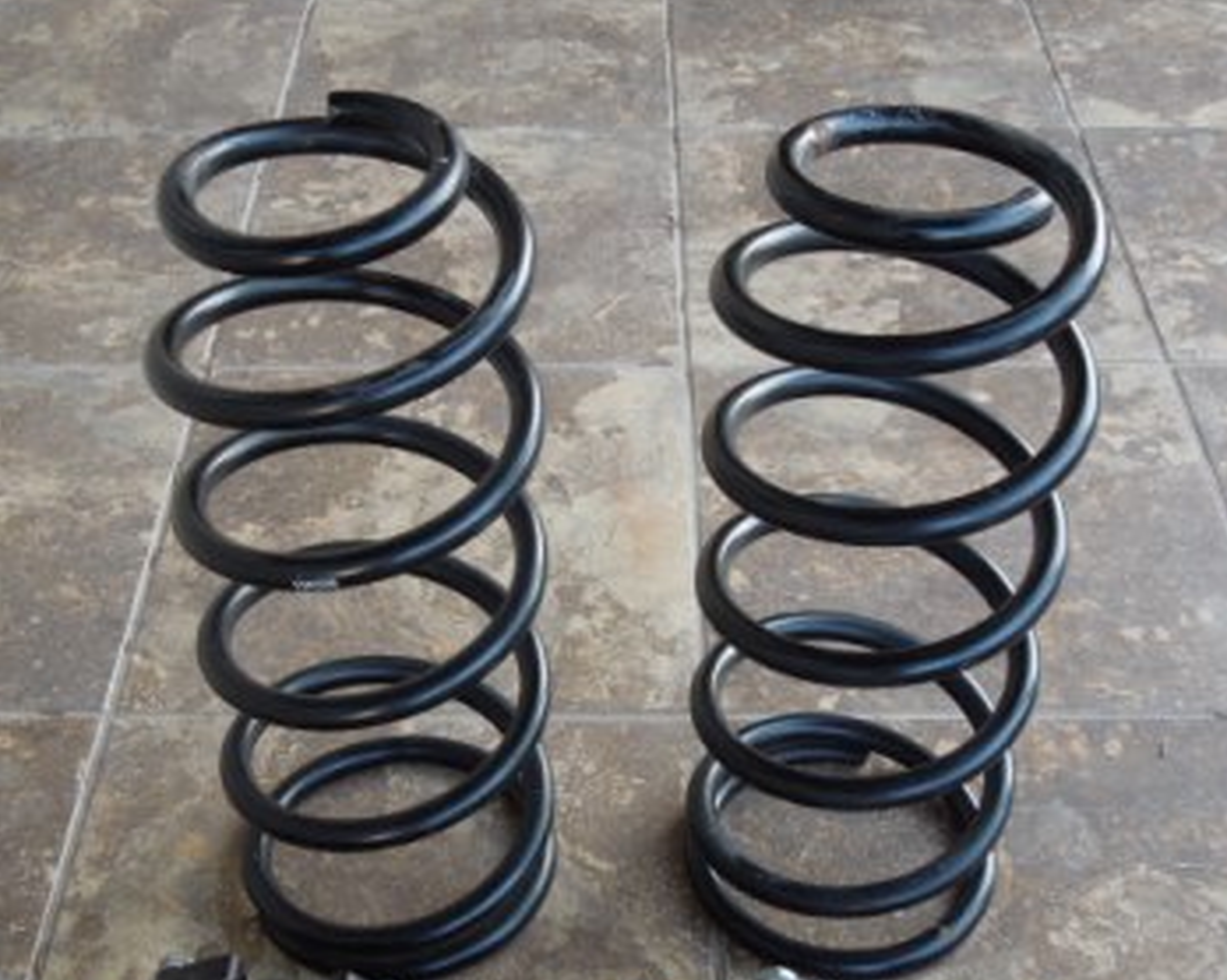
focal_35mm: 49
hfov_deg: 38.1
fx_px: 1778
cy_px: 546
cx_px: 617
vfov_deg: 30.8
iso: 160
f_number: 3.8
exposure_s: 1/50
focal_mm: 7
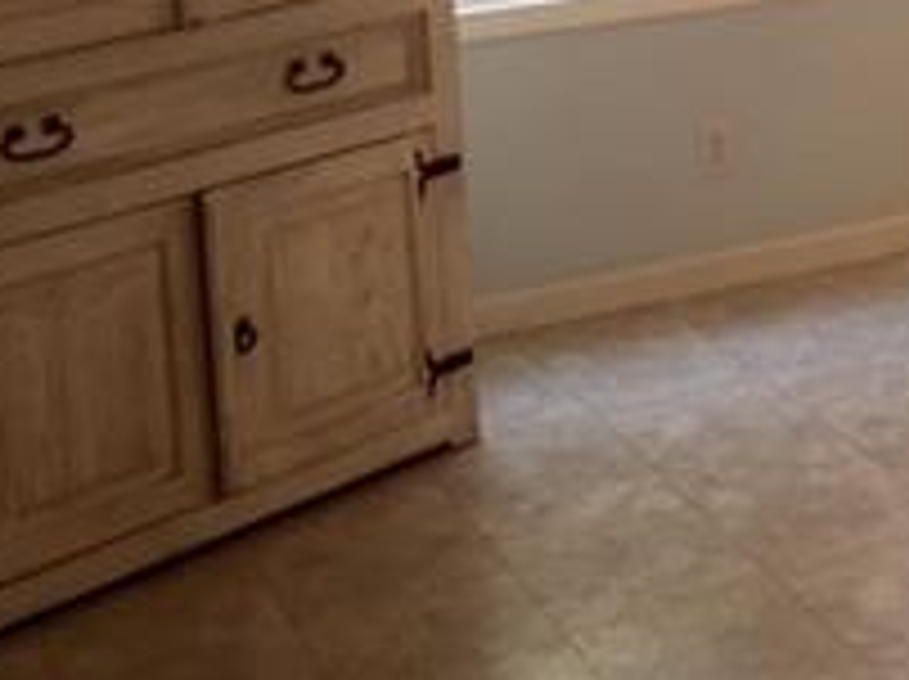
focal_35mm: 92
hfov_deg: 18.6
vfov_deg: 15.1
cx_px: 1408
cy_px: -252
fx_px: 2413
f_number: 2.2
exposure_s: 1/60
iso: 32
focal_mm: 4.15
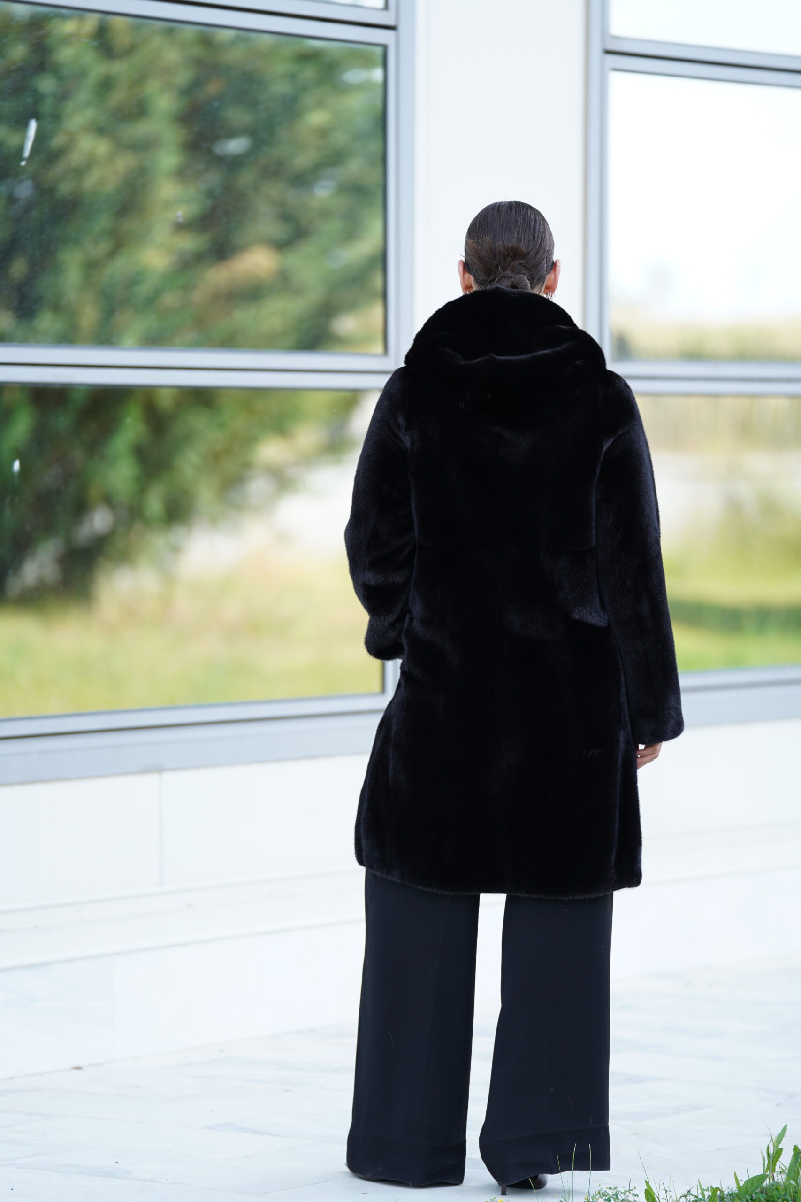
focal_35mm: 154
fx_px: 5139
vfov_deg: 13.3
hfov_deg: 8.9
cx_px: 400
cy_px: 601
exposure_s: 1/250
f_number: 2.8
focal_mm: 154
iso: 200
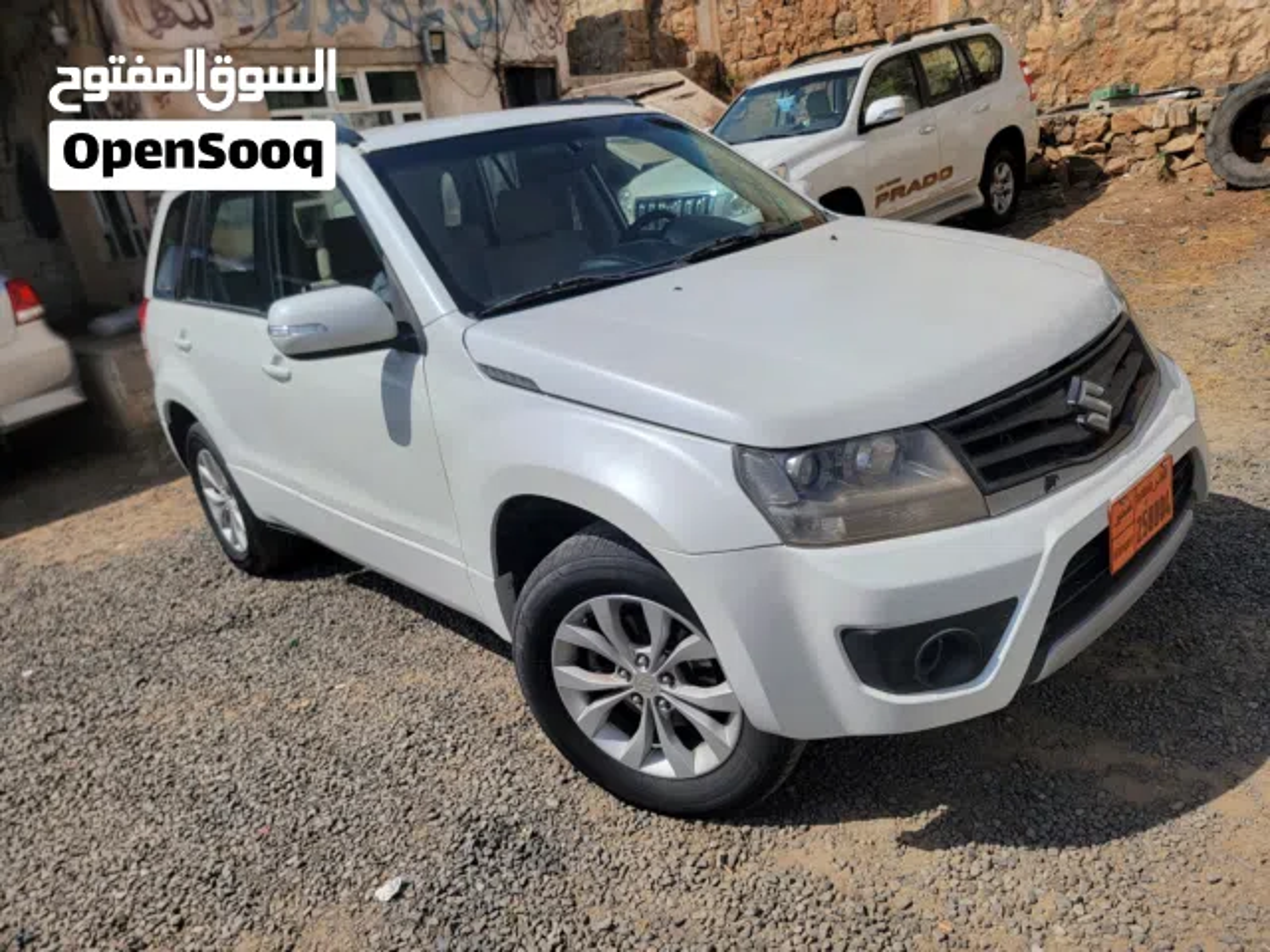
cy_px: 476
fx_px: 881
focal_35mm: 24
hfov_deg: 71.6
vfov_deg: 56.8
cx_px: 635
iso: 16
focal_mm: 6.7
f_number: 1.8
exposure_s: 1/1915
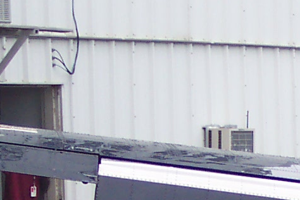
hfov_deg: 6.9
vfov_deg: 4.8
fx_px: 2391
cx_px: 607
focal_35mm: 287
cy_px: 291
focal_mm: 13.3
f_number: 3.4
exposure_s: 1/500
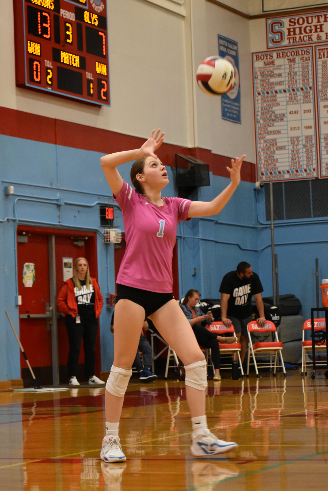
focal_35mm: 105
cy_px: 246
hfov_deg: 13.0
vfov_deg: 19.5
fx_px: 1435
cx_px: 164
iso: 3200
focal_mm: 70
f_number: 4.5
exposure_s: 1/160
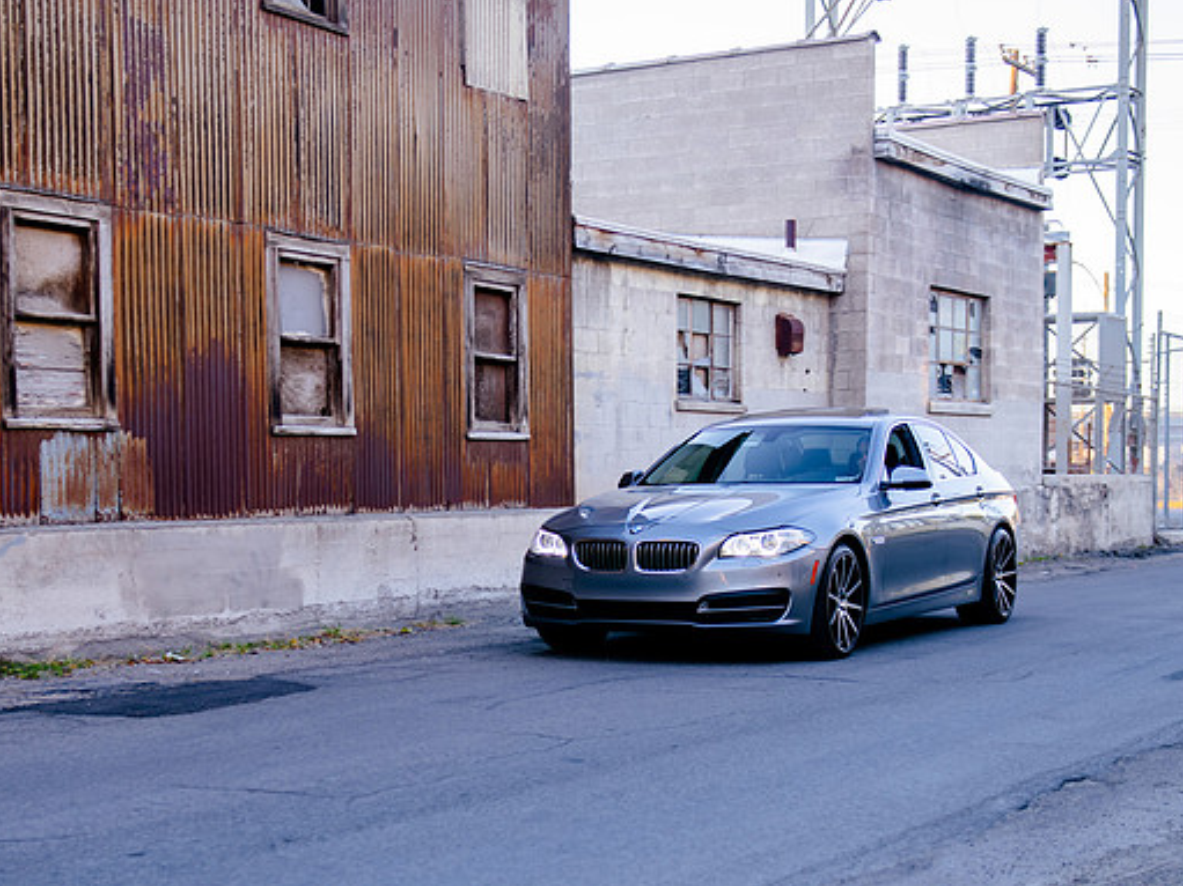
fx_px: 2118
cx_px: 516
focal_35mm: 62
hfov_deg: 31.2
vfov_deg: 23.6
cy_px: 577
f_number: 2.8
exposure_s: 1/125
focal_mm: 38
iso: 200
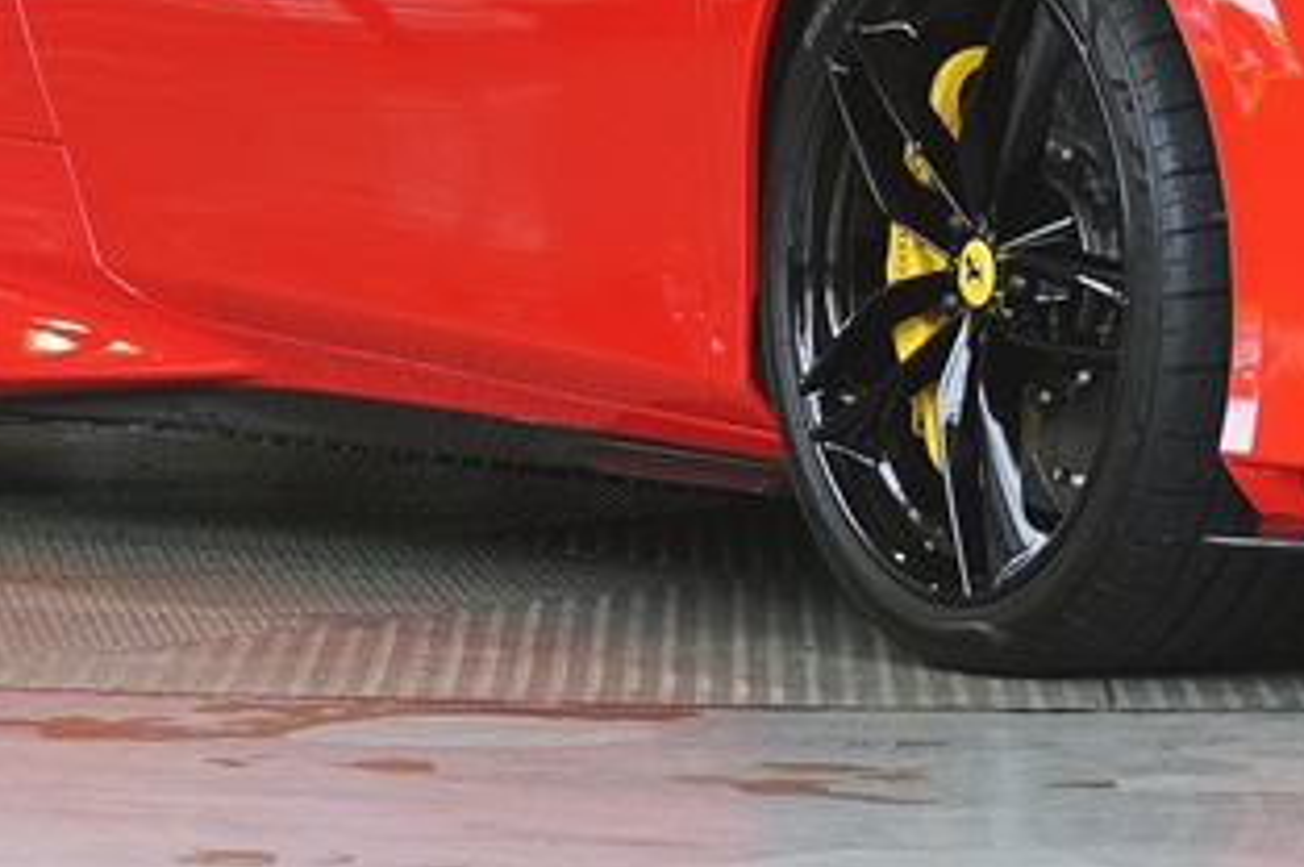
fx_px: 13026
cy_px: -438
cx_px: 1521
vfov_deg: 3.8
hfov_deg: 5.7
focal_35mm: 360
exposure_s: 1/160
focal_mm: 50
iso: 400
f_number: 5
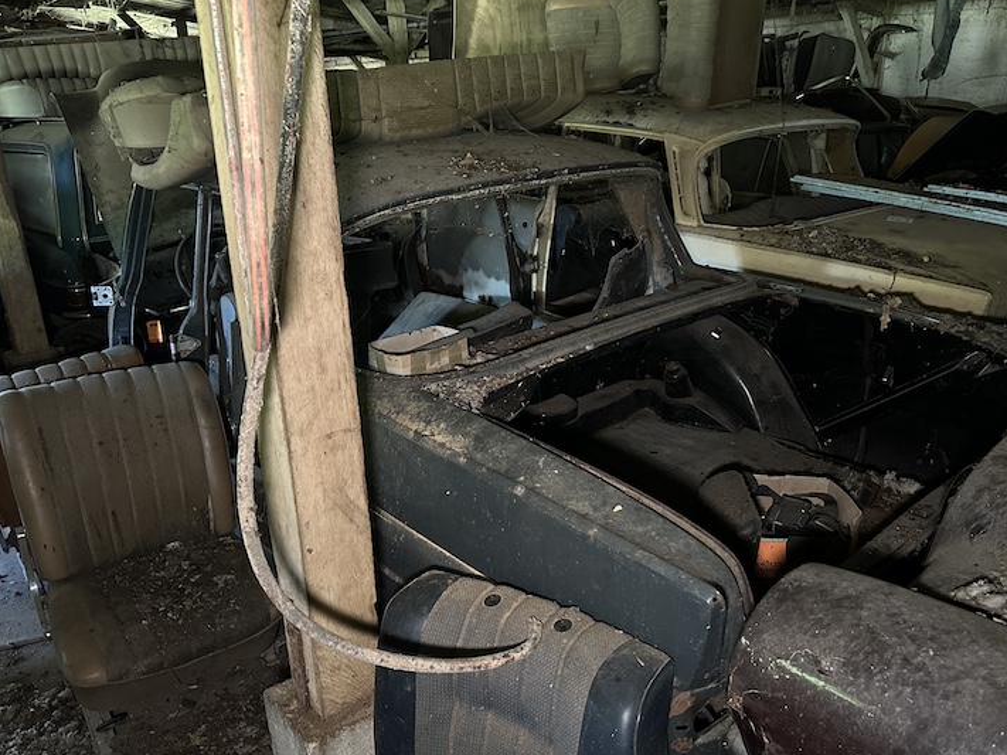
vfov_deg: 51.3
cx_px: 520
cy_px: 390
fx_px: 785
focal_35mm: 27
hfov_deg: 65.3
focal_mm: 6.86
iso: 1600
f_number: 1.78
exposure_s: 1/30
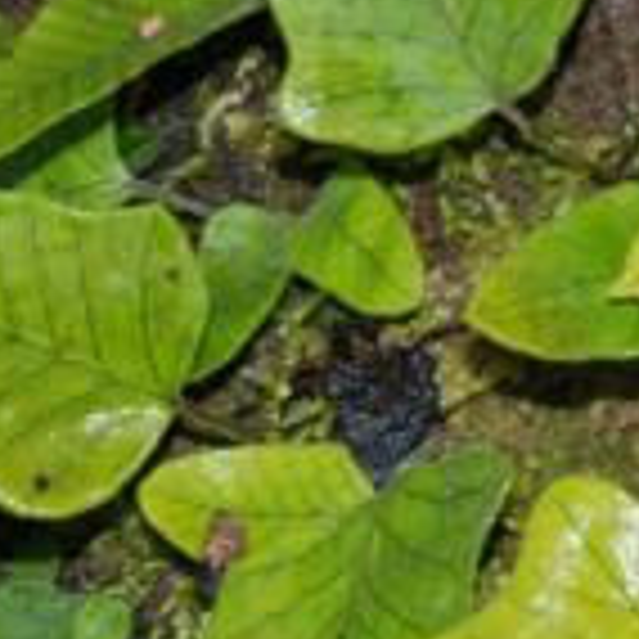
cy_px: 148
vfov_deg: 5.2
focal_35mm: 335
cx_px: 356
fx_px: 6996
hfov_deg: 5.2
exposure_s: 1/60
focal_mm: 62
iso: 200
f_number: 14
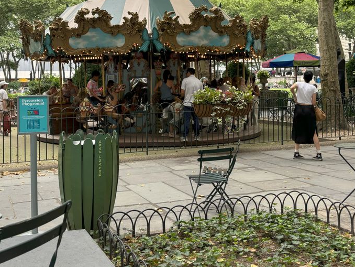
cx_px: 146
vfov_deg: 31.0
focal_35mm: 46
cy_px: 70
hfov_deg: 41.1
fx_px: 472
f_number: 1.6
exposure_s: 1/207
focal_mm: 5.96
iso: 40
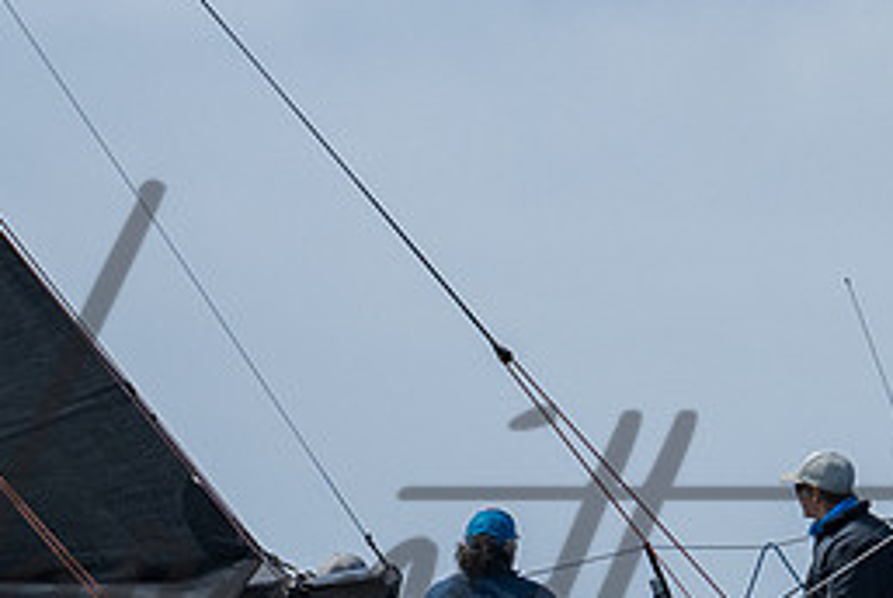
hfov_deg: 3.1
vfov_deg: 2.0
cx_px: 274
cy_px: 872
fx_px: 16688
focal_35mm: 672
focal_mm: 120
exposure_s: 1/1250
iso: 200
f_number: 6.3
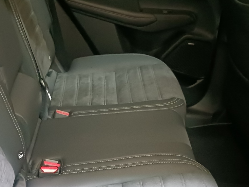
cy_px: 171
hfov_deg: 36.1
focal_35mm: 53
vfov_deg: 26.5
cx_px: 141
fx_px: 381
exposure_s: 1/16.7
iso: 2000
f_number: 1.8
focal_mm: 4
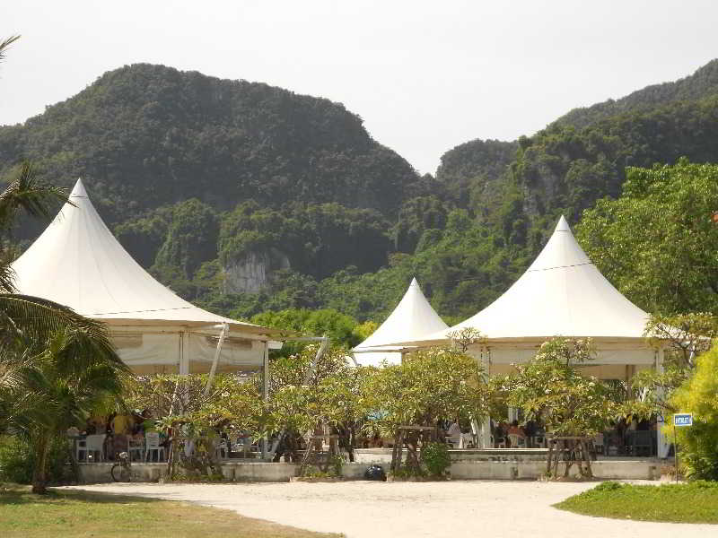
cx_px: 359
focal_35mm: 86
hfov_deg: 22.8
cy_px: 269
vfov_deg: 17.2
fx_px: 1784
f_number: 6.3
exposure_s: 1/320
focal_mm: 15.4
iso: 80
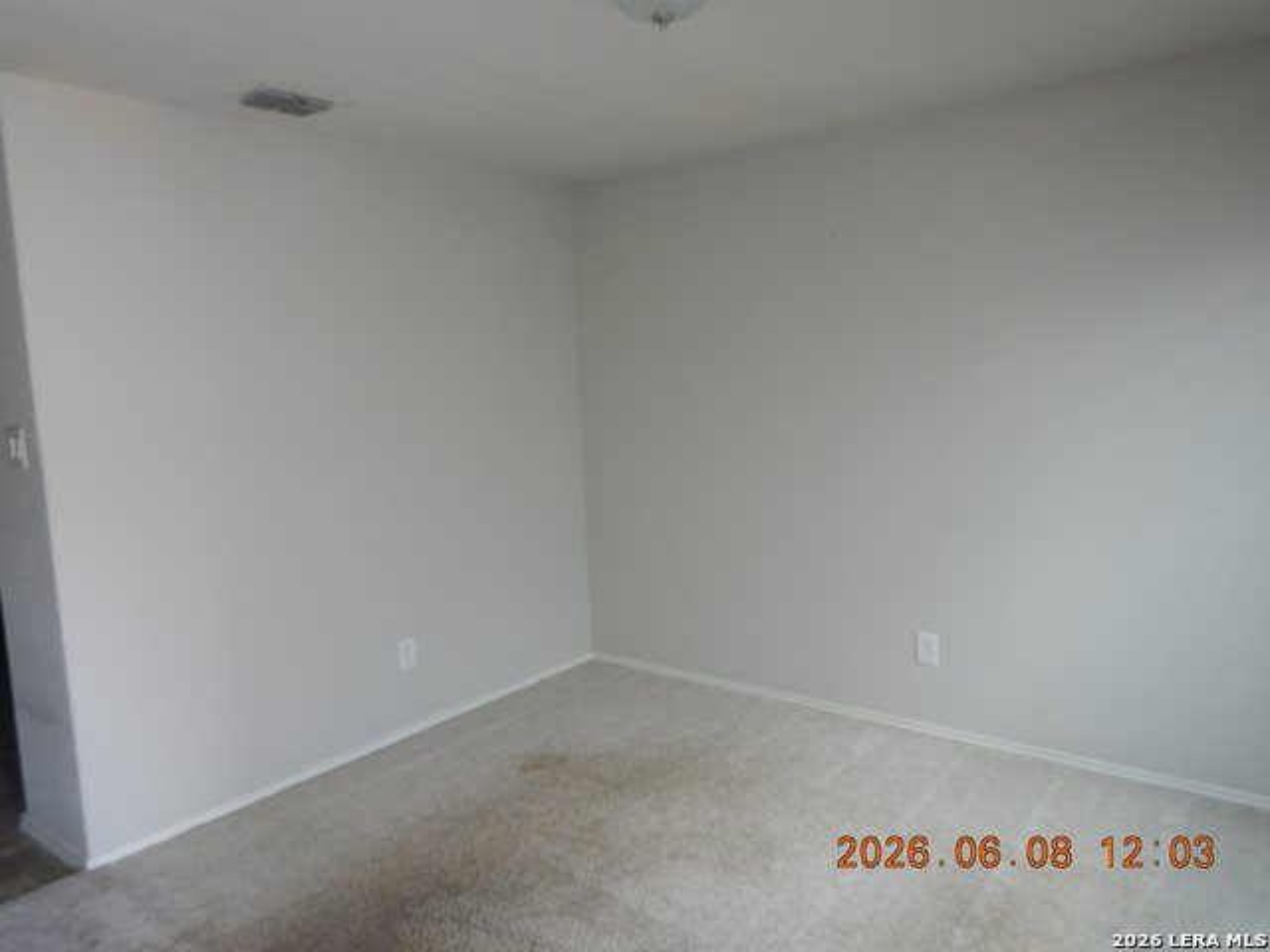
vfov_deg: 56.8
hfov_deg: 71.6
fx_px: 881
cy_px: 476
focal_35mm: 24
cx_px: 635
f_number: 2.8
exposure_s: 1/30
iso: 200
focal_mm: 4.3
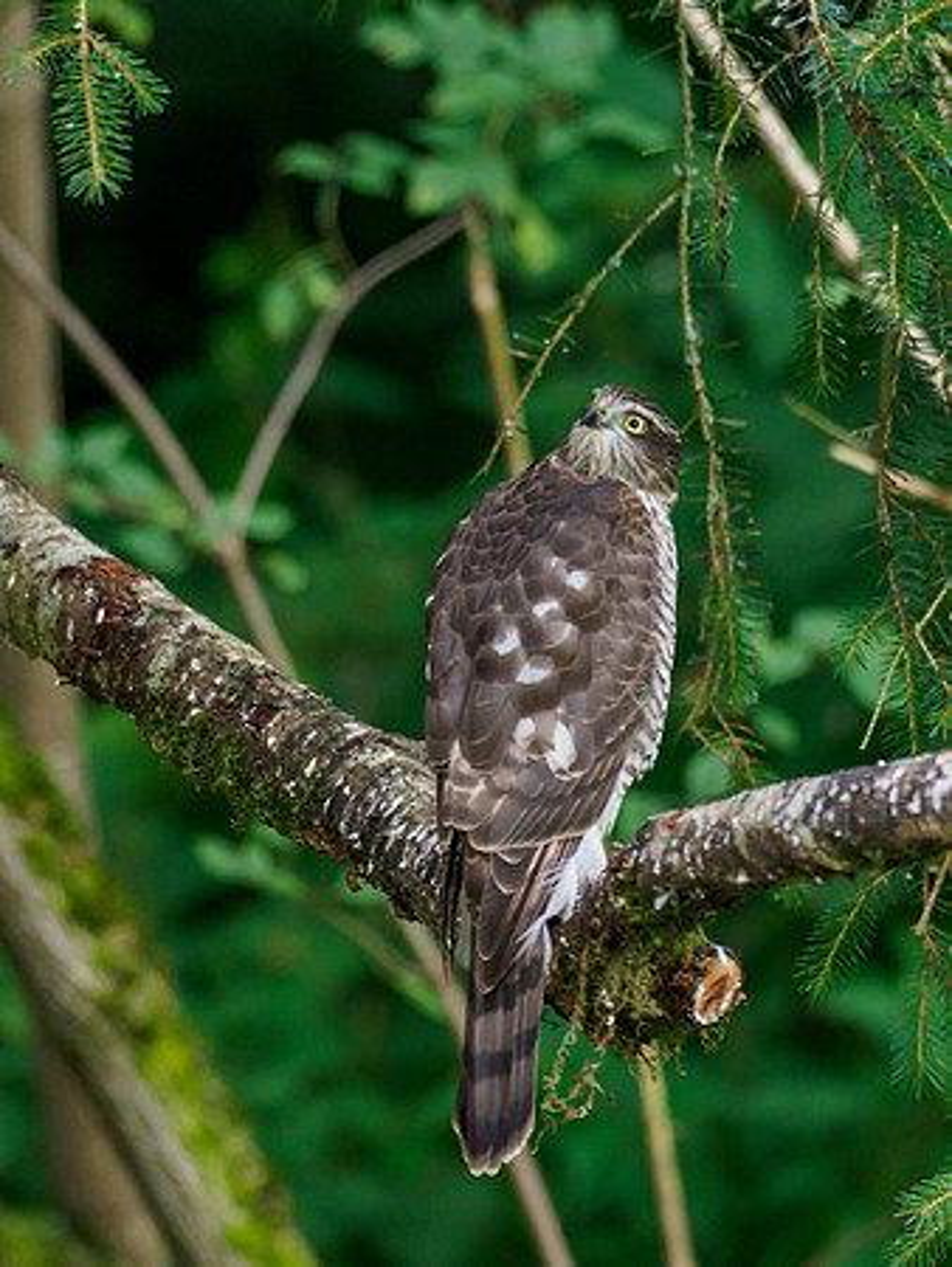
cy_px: 547
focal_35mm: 911
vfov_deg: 2.2
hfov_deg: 1.6
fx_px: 33373
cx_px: 636
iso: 2000
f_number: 4.5
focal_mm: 300
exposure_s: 1/400
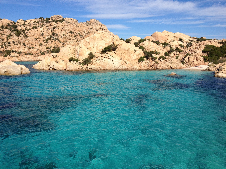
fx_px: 229
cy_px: 84
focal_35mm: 35
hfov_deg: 52.6
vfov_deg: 40.7
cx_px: 113
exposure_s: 1/2513
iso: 64
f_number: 2.4
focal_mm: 4.28
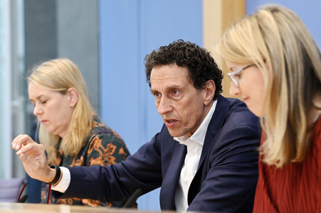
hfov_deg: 14.7
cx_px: 160
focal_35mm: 140
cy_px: 106
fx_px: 1247
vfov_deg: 9.8
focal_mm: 140
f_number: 5.6
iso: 5000
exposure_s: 1/800
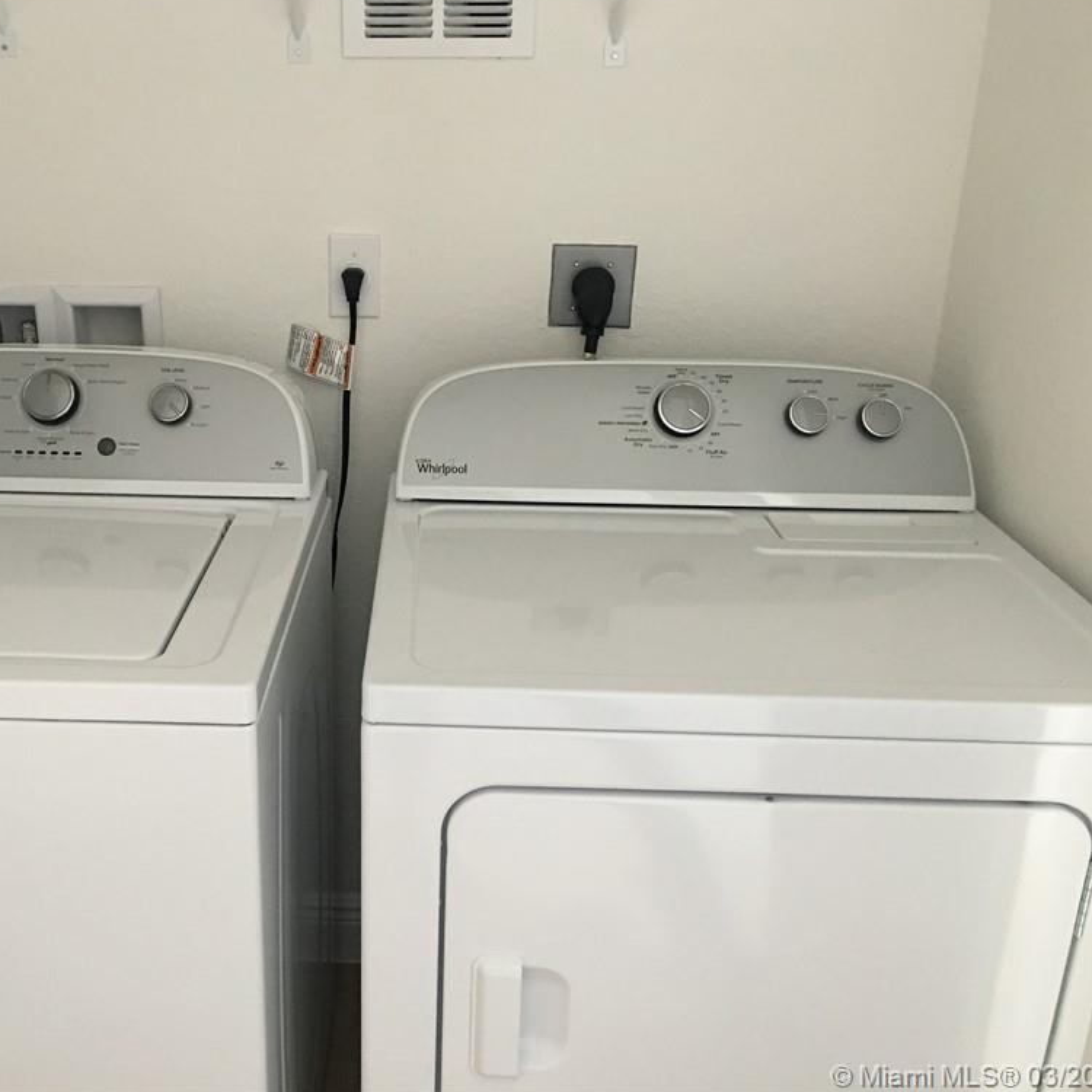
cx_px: 396
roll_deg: +0.0
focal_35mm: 35
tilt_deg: -20.8
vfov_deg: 47.2
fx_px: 1249
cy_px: 537
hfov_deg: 46.7
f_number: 2.2
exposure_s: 1/10
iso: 100
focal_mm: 4.15
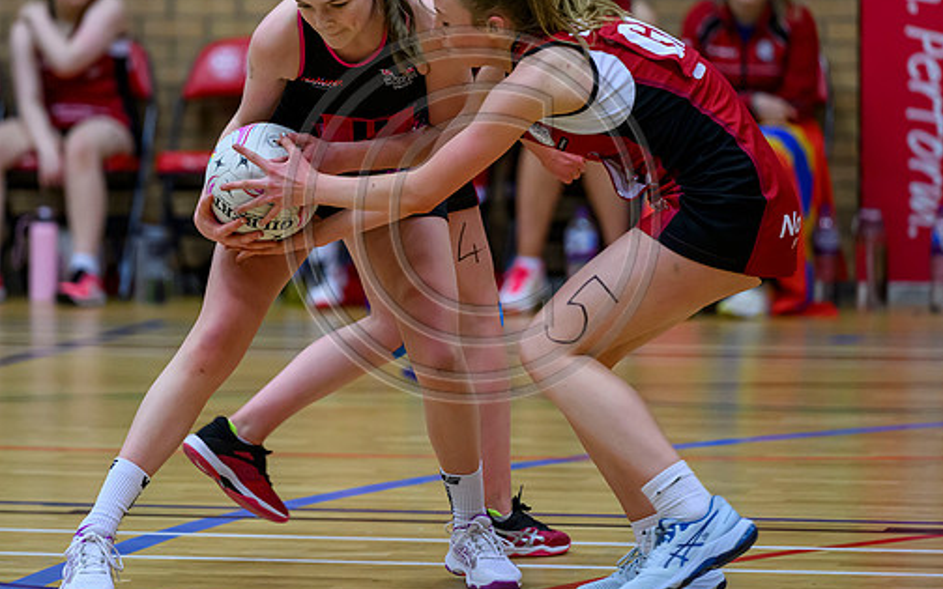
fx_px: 7016
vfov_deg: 4.8
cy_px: 213
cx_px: 396
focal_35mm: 273
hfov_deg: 7.7
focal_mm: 200
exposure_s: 1/800
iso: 4000
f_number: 3.2
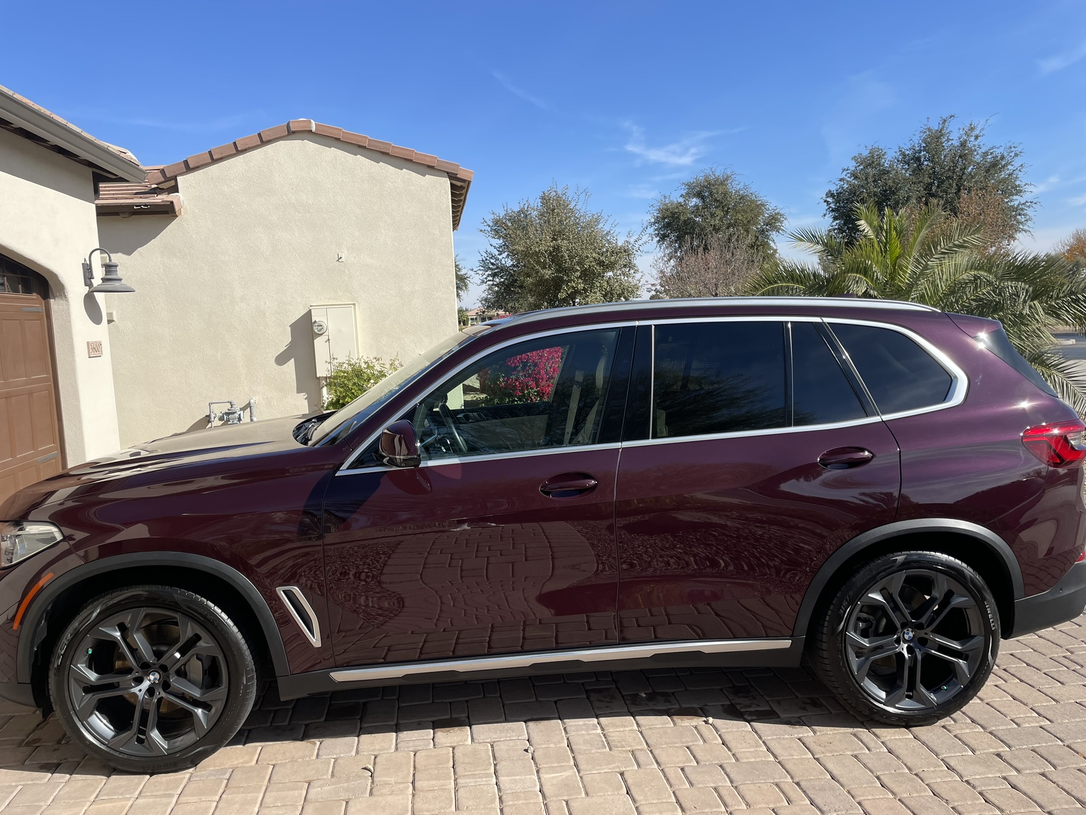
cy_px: 408
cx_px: 543
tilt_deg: -4.7
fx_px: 816
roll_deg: +3.2
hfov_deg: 67.3
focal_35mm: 26
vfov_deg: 53.1
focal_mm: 4.2
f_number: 1.6
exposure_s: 1/2882
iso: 32
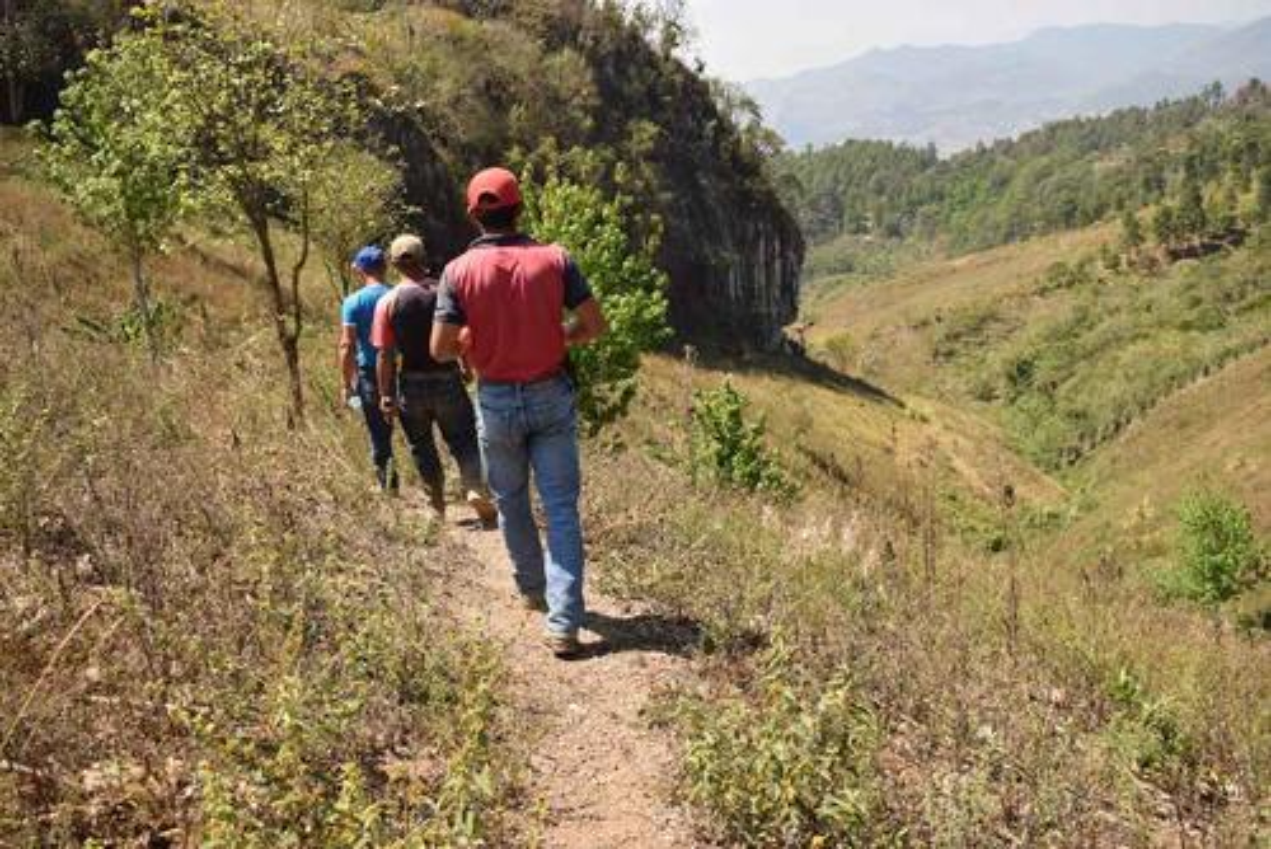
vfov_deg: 40.0
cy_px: 424
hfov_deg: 57.2
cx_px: 636
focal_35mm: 33
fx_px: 1166
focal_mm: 22
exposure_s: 1/1250
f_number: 6.3
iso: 400
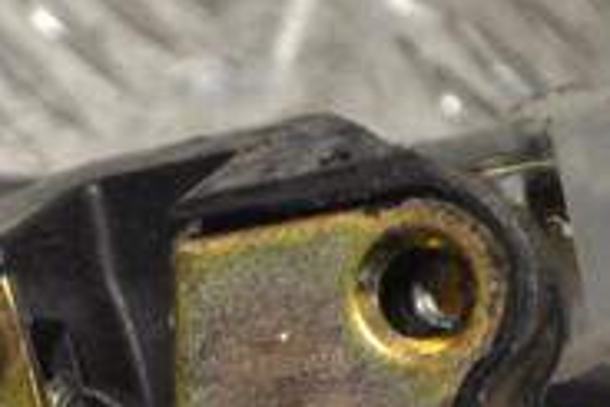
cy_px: 546
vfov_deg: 5.1
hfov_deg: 7.6
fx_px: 4555
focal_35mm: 269
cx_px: -50
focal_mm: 55
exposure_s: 1/80
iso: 400
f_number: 5.6
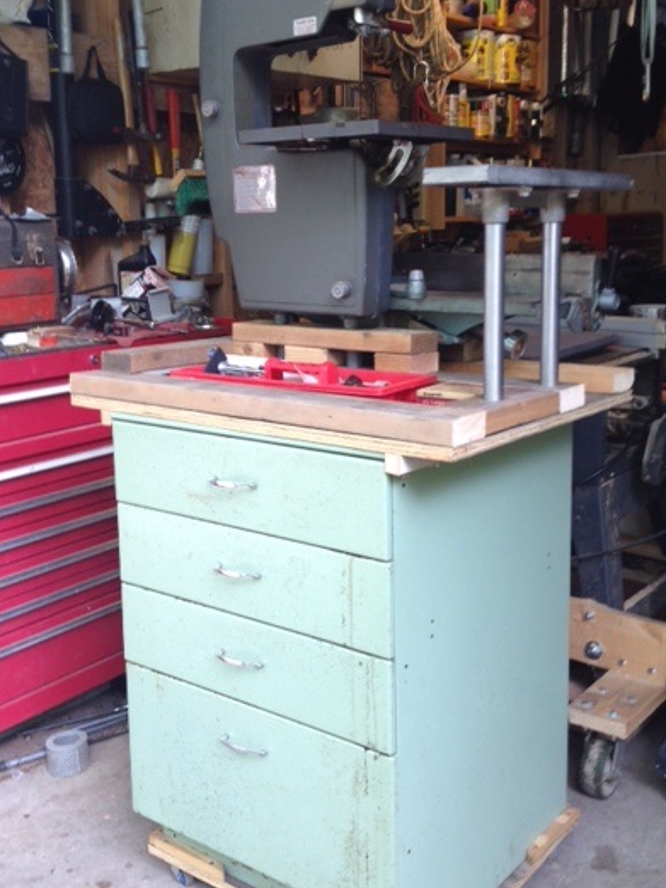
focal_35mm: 43
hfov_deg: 33.6
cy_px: 416
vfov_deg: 43.8
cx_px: 354
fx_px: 1103
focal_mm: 4.28
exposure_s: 1/40
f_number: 2.4
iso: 50
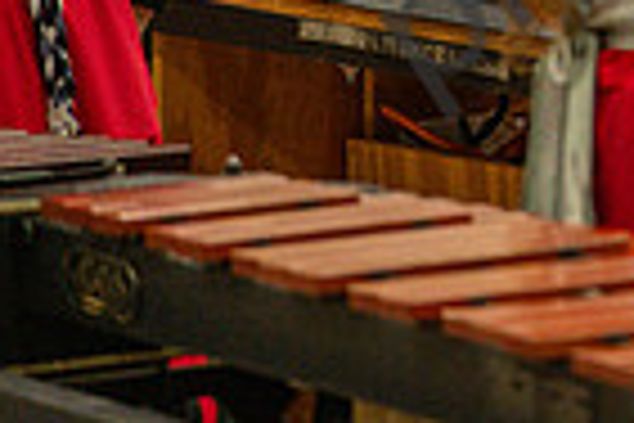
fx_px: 14528
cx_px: 1214
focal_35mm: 825
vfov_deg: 1.7
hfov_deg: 2.5
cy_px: -430
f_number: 4
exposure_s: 1/500
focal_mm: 200
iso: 3600
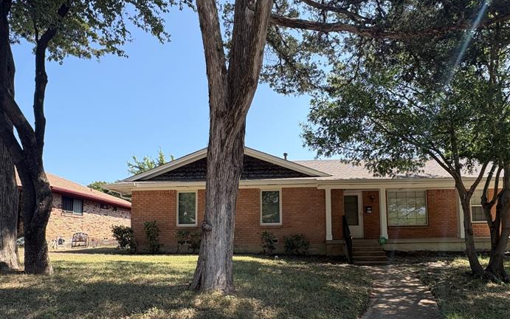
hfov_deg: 79.4
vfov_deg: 53.8
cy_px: 216
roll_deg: +0.5
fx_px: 306
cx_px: 283
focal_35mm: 22
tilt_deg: +4.4
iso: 50
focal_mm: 2.22
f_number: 2.2
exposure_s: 1/727
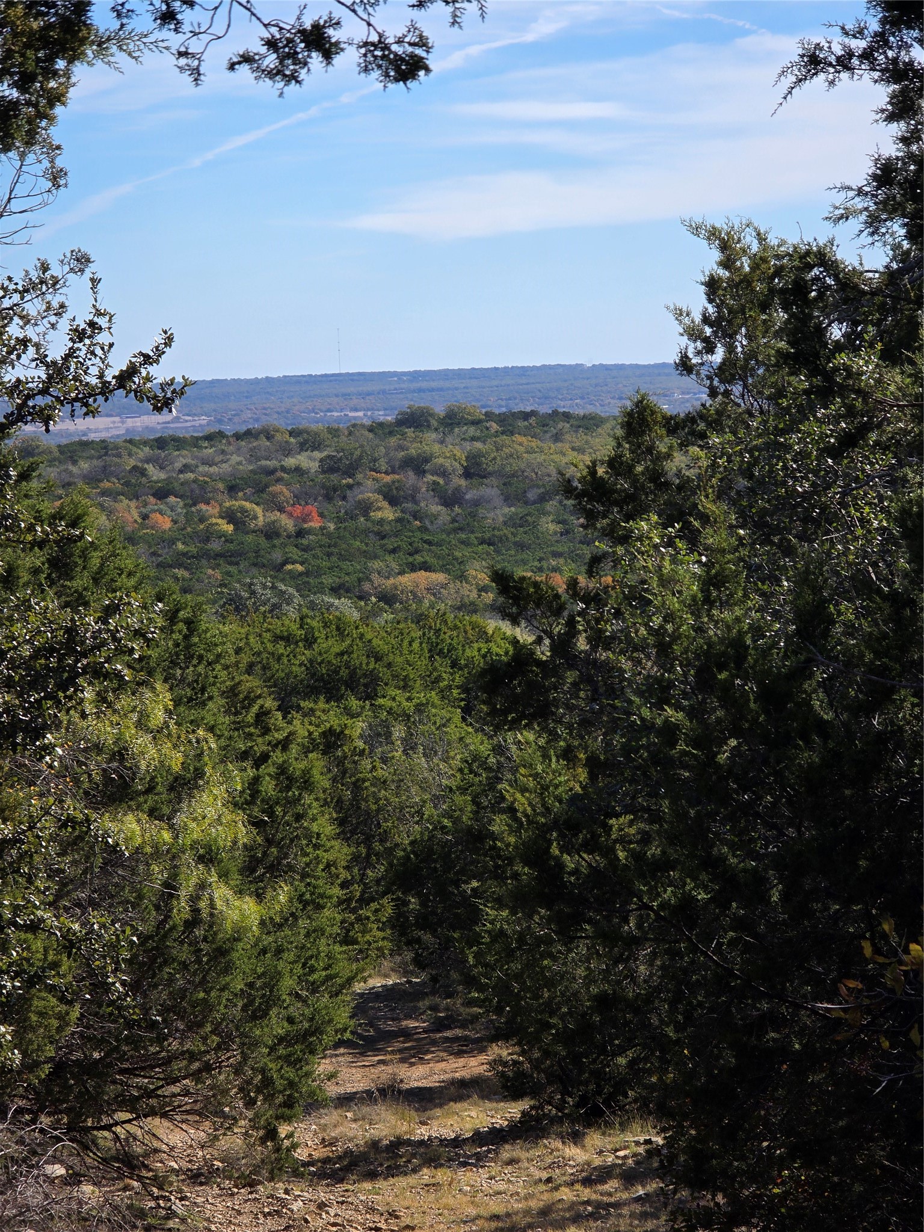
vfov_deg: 17.1
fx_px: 4093
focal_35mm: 115
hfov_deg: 12.9
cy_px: 616
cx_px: 462
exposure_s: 1/1265
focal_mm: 18.6
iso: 64
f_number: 3.4
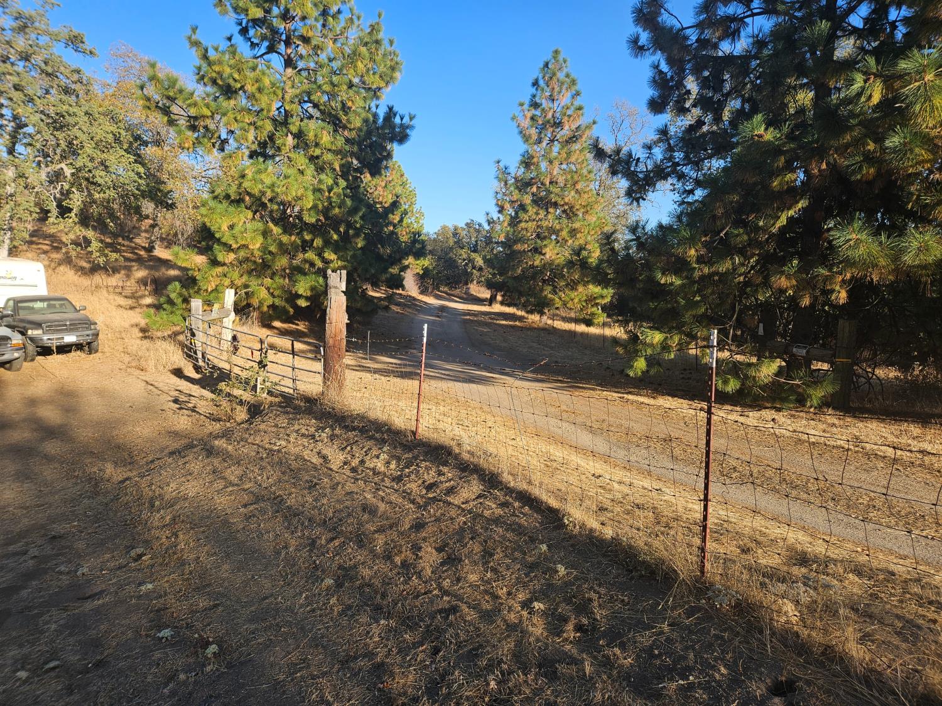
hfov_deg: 73.9
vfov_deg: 58.9
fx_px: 626
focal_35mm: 23
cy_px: 353
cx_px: 471
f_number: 1.8
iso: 25
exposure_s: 1/738
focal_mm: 5.4
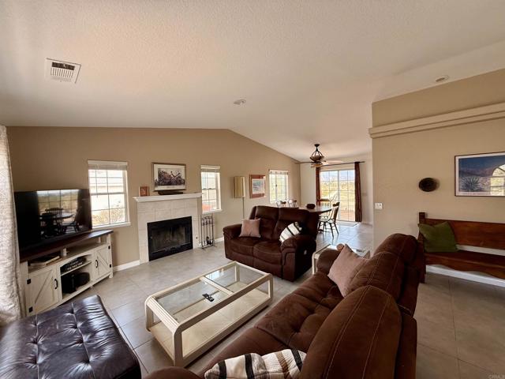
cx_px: 252
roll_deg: +2.0
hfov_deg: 102.1
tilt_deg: -1.5
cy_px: 190
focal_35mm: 14
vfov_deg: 85.7
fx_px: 204
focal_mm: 2.22
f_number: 2.2
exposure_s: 1/99
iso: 64
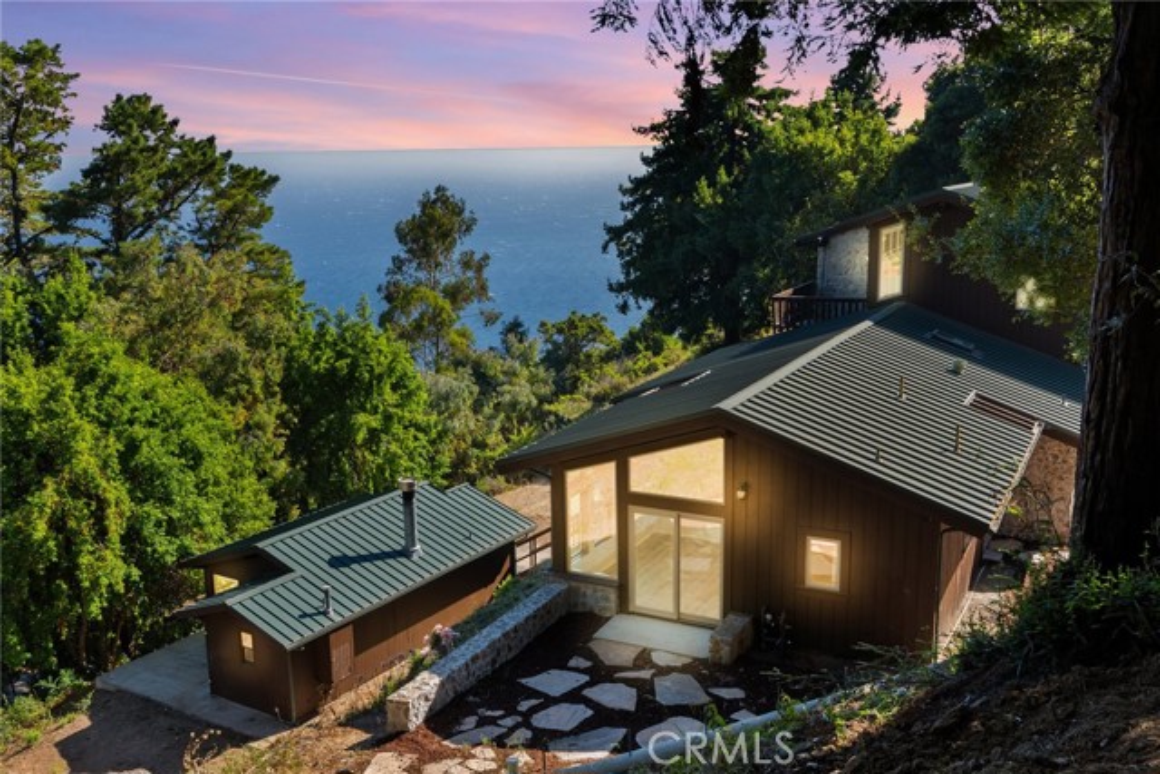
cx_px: 580
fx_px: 1128
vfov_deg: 37.9
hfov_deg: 54.4
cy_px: 387
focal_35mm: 35
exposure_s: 1/15
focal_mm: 35
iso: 100
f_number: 9
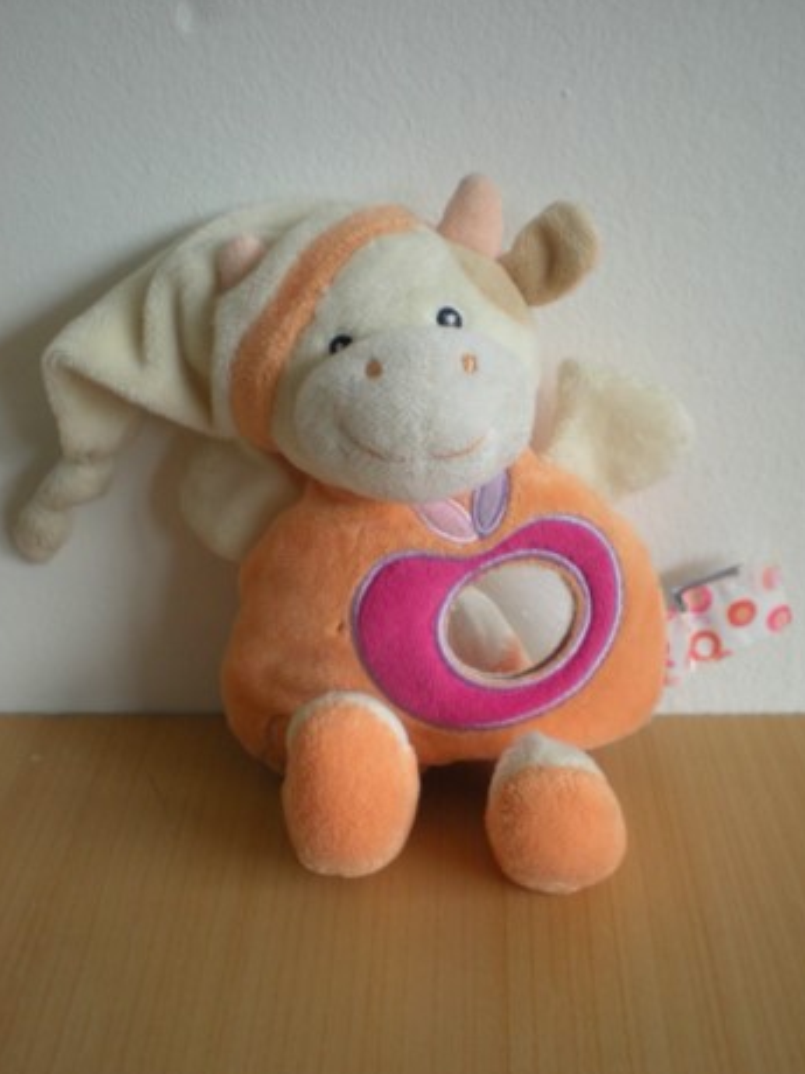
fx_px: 1333
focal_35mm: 43
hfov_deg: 33.6
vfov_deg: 43.8
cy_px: 595
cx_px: 434
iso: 200
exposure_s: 1/19.4
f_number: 3.1
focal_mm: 6.3
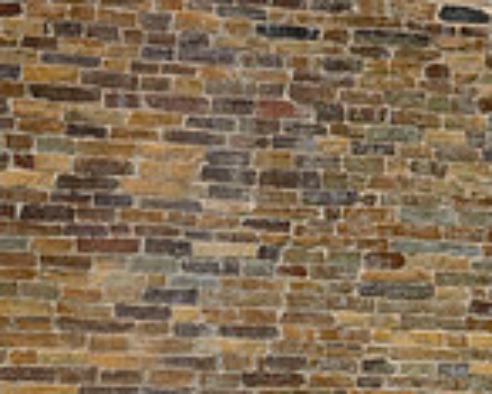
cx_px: 812
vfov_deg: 5.9
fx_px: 3803
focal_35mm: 261
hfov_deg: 7.2
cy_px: 621
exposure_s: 1/200
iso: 800
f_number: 8
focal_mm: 70
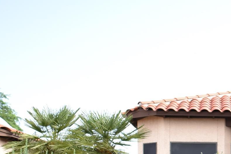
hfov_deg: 18.4
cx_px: 312
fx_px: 654
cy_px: 198
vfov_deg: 13.0
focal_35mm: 102
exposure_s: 1/200
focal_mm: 18
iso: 100
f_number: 3.5
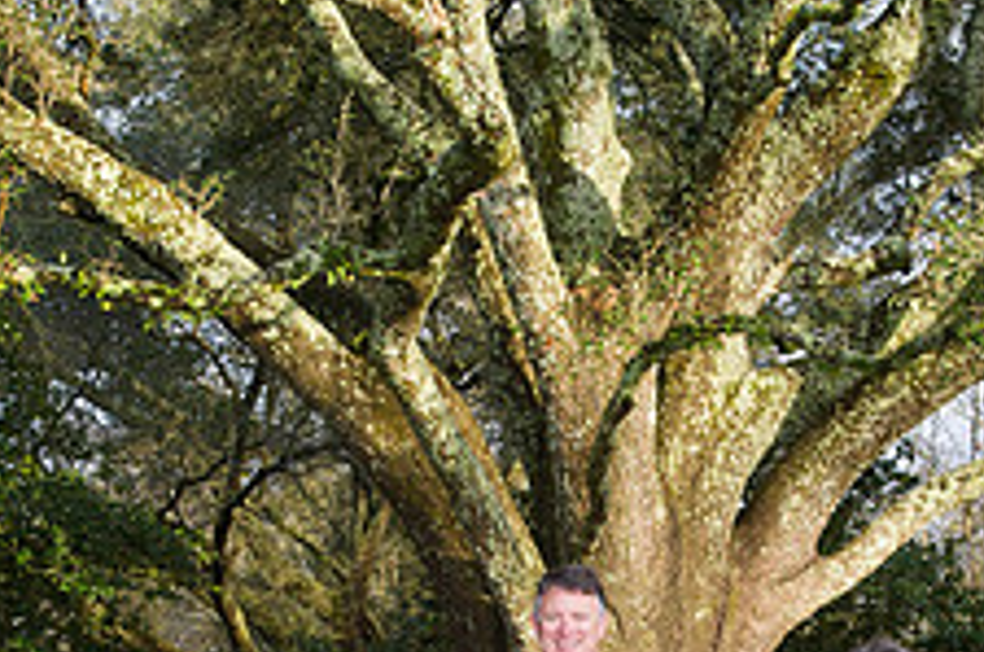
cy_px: 810
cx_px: 481
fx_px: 2537
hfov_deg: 22.0
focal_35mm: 93
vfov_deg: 14.1
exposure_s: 1/200
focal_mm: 36
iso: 1000
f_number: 8
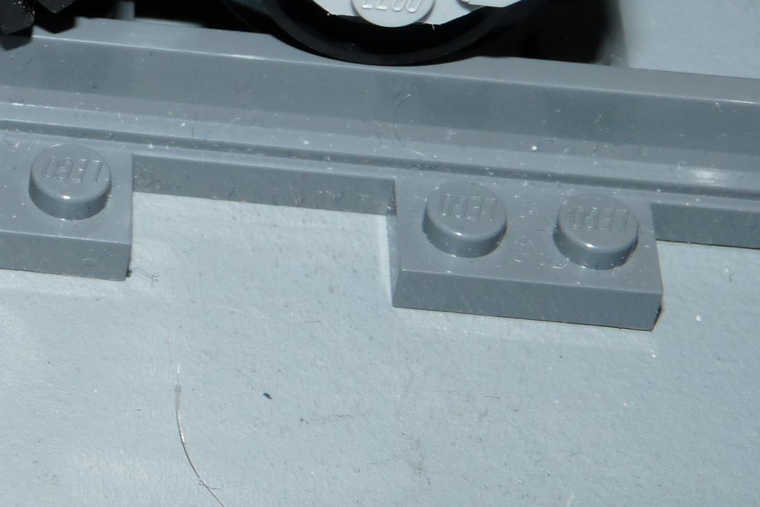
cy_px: -160
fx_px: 3336
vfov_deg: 8.6
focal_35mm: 158
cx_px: -174
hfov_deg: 12.7
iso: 100
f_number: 4
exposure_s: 1/125
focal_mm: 10.4
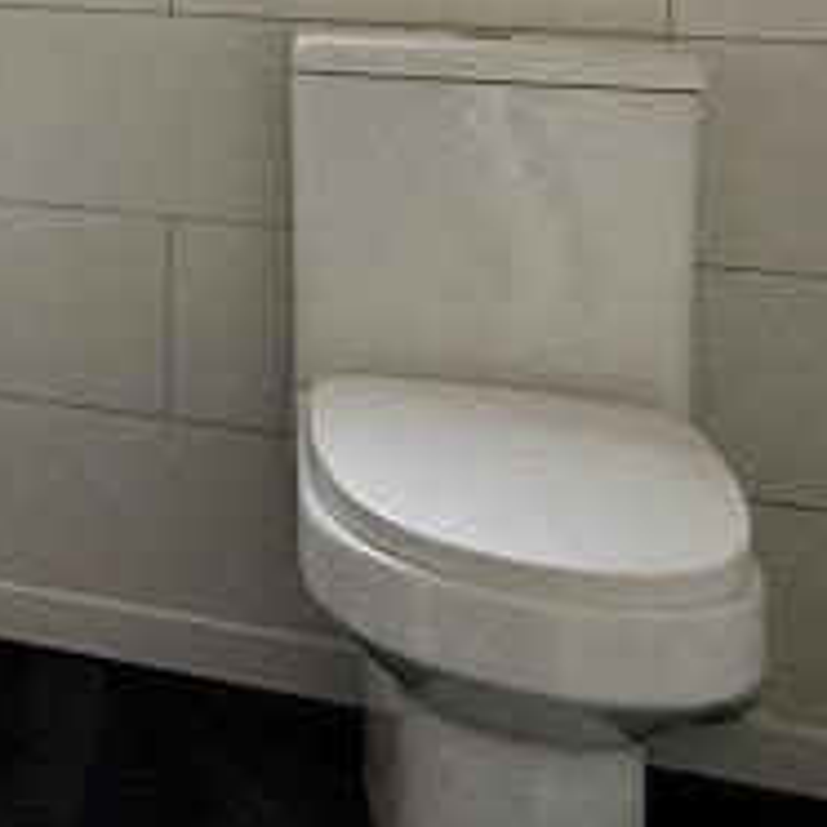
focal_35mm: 68
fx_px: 1838
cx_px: -662
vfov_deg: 23.3
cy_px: -160
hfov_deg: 19.2
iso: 125
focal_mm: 2.22
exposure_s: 1/99
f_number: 2.2
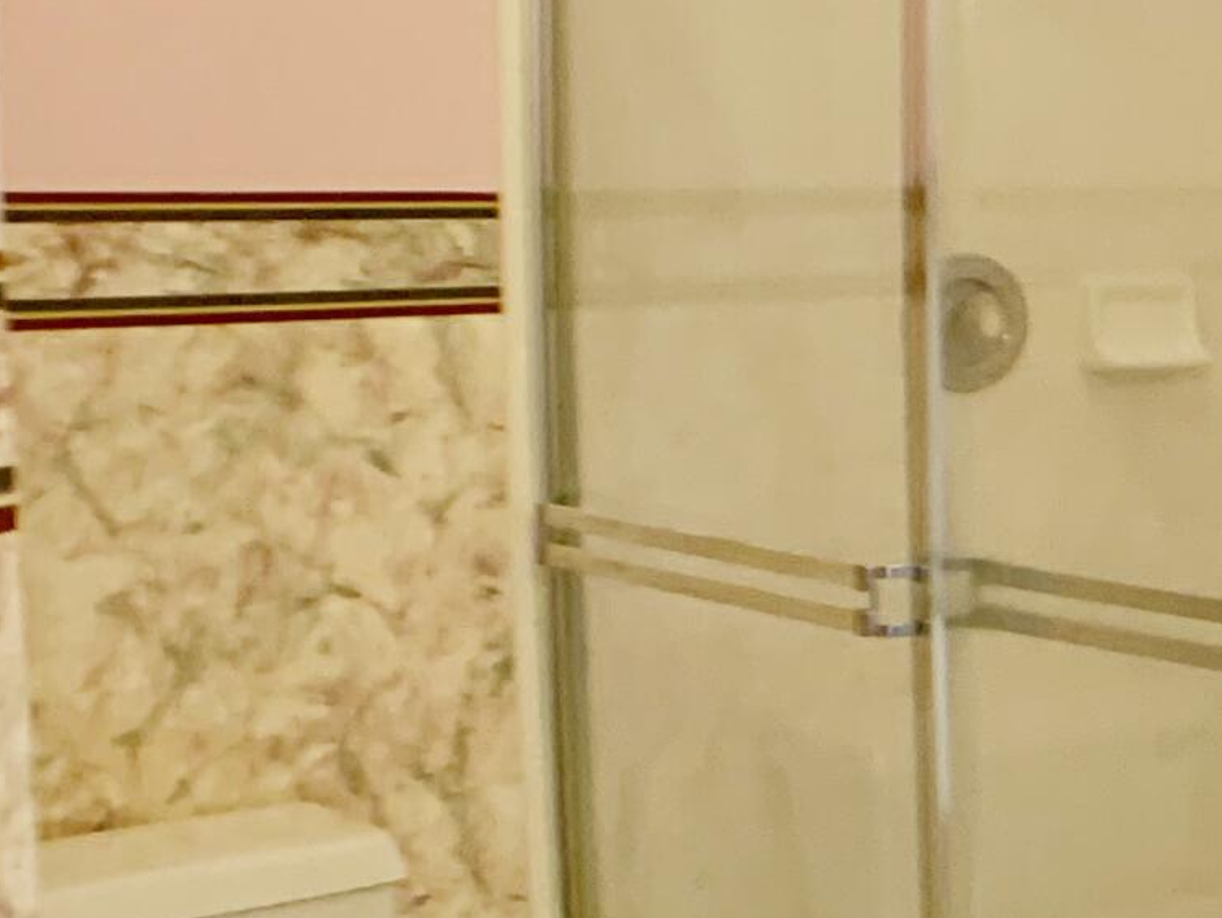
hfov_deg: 15.3
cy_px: 310
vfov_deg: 14.2
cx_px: 2410
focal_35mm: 104
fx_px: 3673
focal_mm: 4.25
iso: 160
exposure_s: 1/60
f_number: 1.8
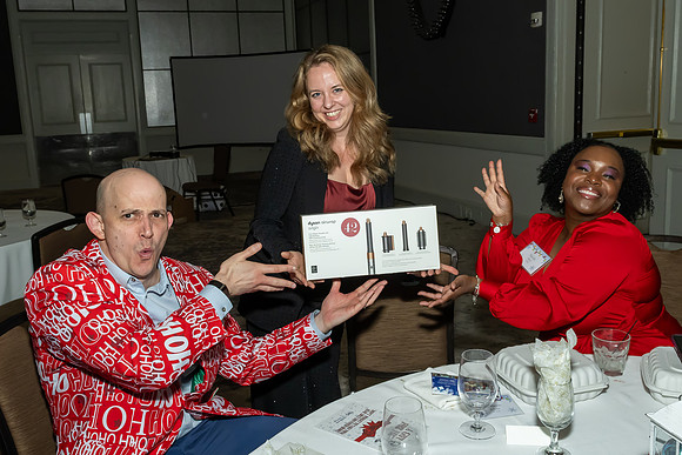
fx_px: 613
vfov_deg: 40.7
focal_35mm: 32
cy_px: 206
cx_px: 338
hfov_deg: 58.2
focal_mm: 17
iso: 1000
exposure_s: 1/250
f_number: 7.1
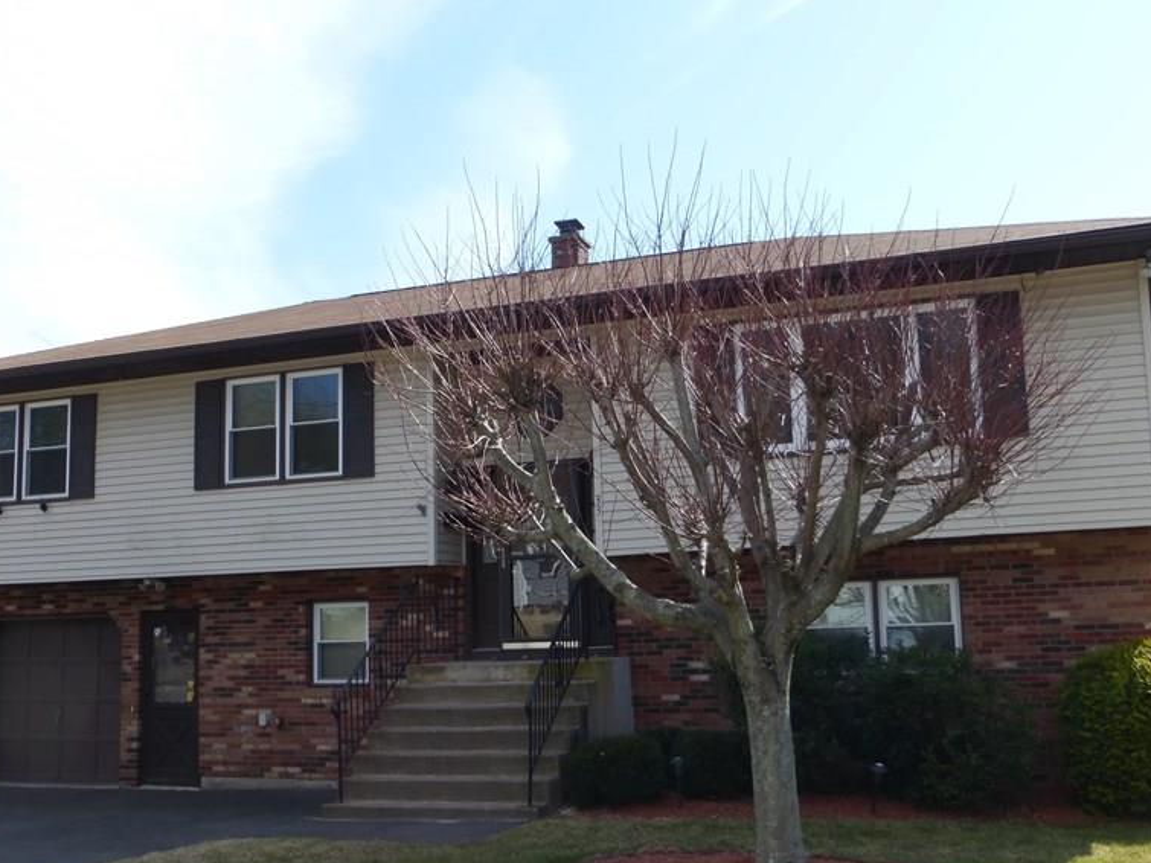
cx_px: 570
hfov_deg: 49.0
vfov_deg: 37.7
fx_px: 1263
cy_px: 462
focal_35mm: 38
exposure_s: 1/640
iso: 100
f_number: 4
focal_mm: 4.8
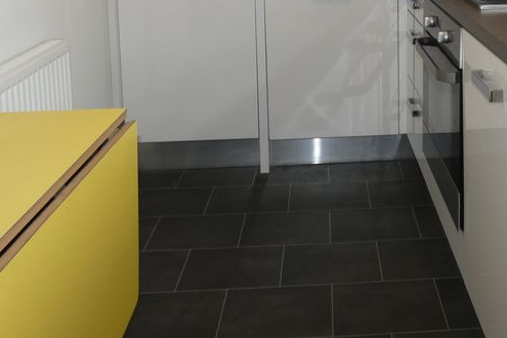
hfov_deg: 44.3
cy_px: -29
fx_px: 606
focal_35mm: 43
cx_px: 366
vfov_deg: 28.5
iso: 160
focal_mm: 3.6
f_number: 2.8
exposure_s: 1/60
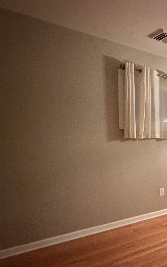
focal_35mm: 30
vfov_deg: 62.6
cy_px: 154
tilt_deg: -5.1
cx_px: 203
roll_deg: -0.6
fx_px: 219
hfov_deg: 33.5
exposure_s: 1/40
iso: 1250
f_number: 2.2
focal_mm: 2.22
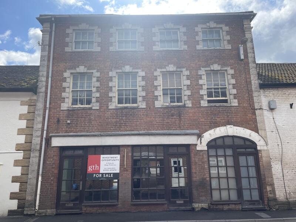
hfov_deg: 67.3
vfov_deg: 53.1
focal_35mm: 26
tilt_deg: +12.5
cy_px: 111
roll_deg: +1.7
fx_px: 222
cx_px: 148
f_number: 1.6
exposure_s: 1/2304
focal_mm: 4.2
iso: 32
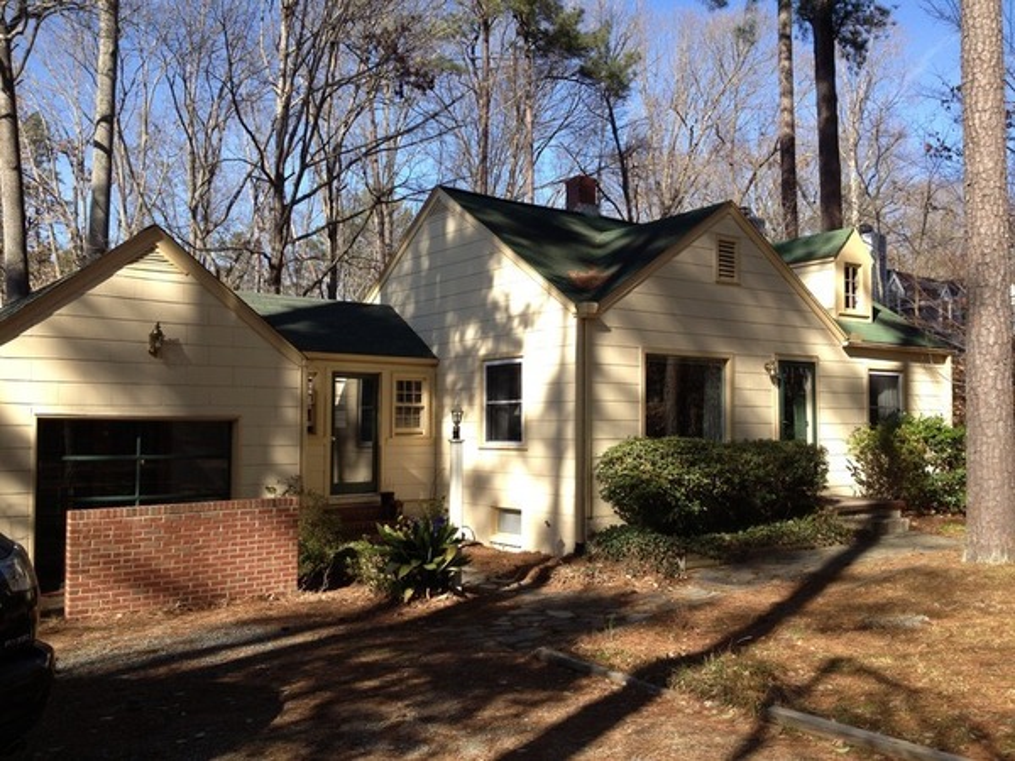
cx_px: 508
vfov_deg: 40.7
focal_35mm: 35
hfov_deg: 52.6
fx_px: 1026
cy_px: 380
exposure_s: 1/778
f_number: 2.4
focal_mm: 4.28
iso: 50
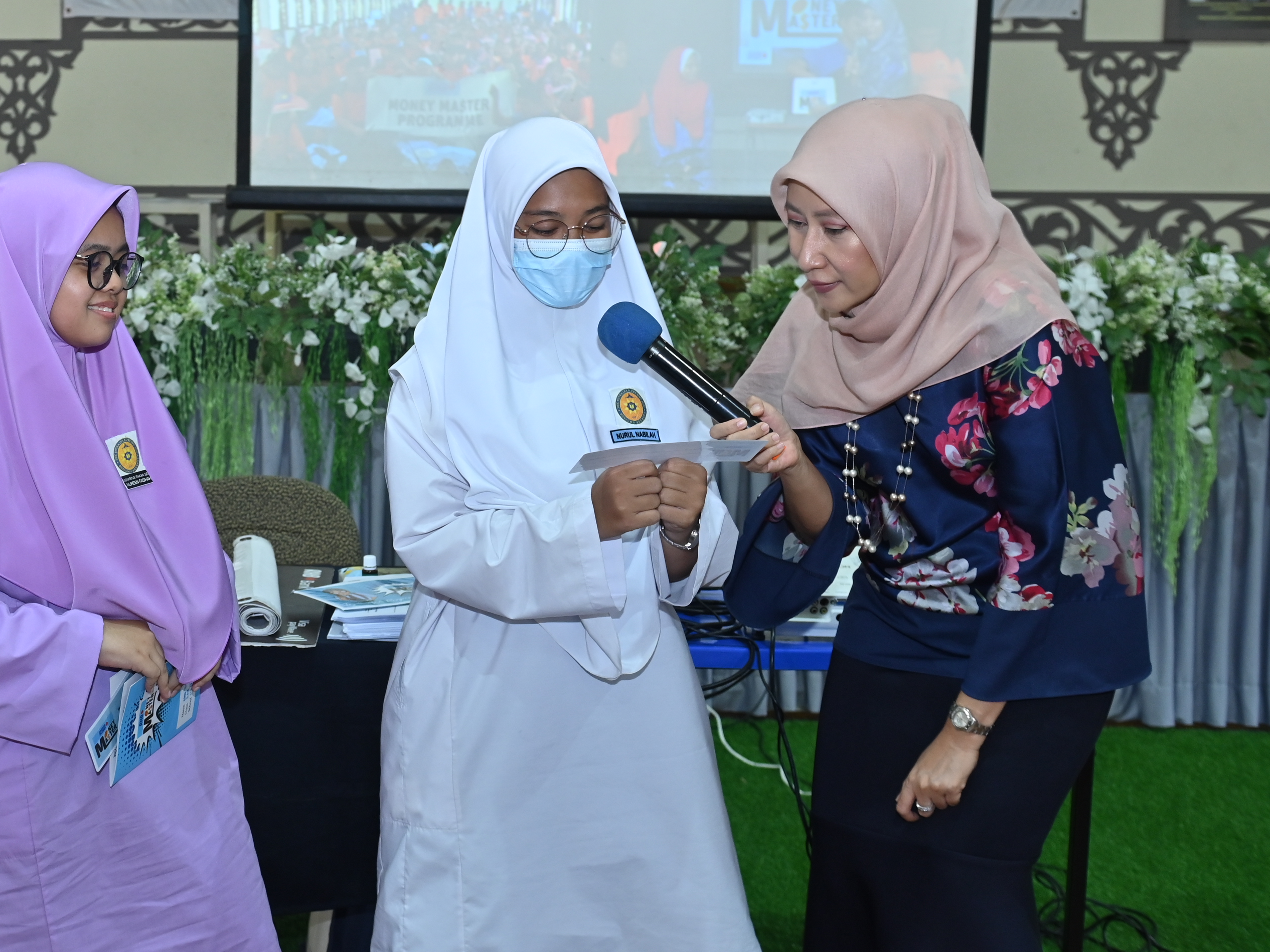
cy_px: 394
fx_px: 2018
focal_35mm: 55
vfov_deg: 26.5
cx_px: 240
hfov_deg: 33.8
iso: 800
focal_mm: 32
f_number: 3.5
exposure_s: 1/100
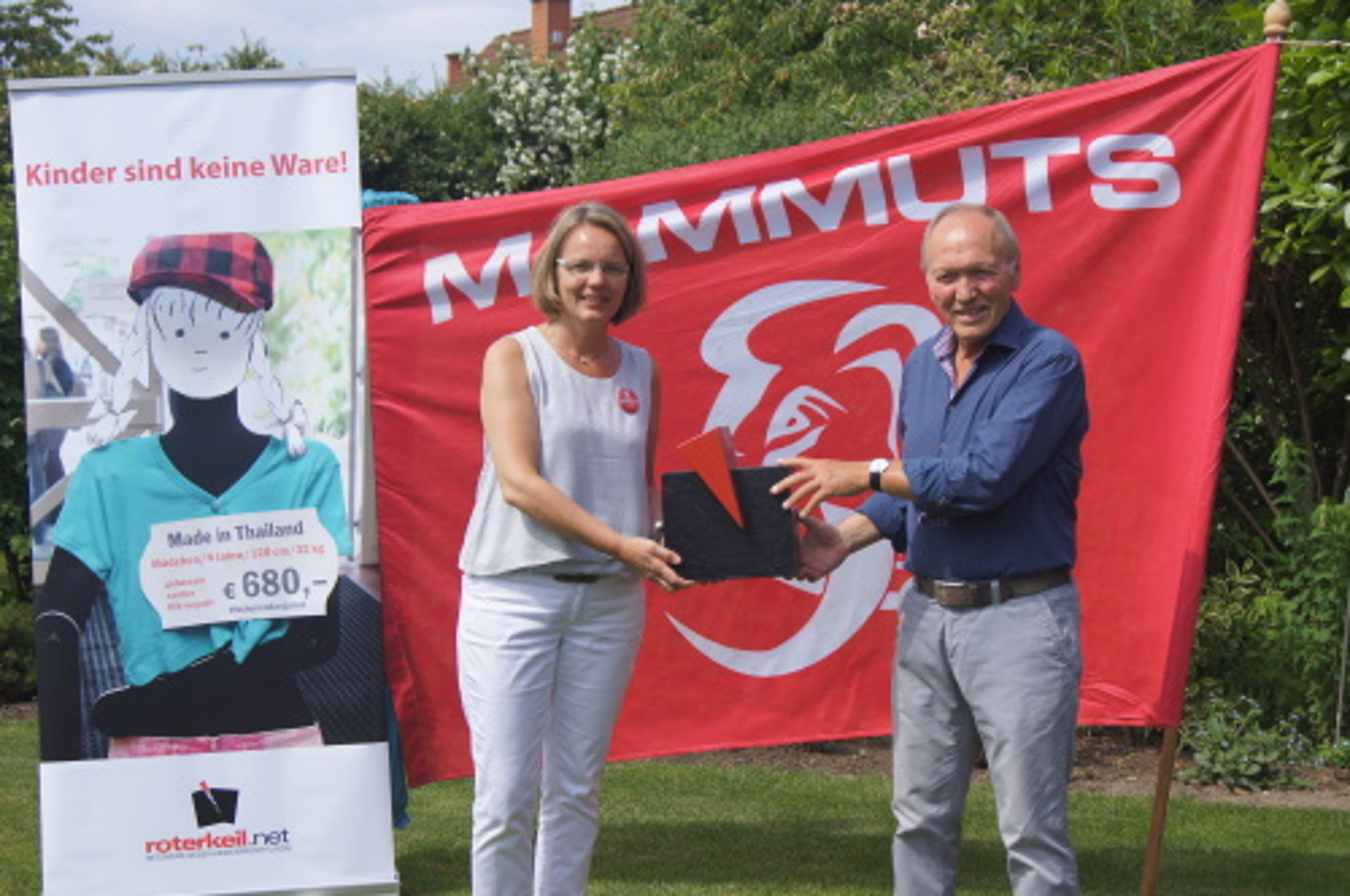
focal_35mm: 60
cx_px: 675
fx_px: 2247
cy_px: 448
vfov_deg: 22.6
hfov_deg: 33.4
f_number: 6.3
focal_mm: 40
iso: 100
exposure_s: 1/320
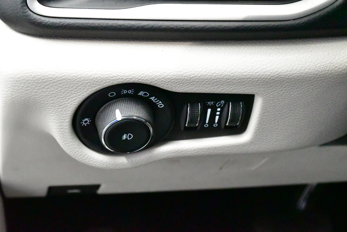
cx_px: 174
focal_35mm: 82
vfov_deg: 16.6
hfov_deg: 24.6
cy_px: 116
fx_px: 795
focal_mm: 55
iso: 36000
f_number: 9
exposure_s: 1/100
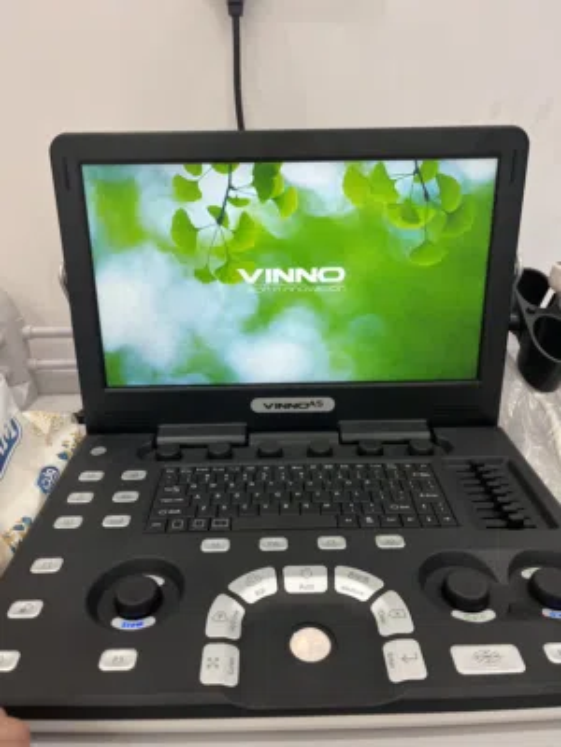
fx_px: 562
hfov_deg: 53.1
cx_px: 280
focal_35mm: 26
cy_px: 374
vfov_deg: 67.3
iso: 125
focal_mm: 5.1
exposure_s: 1/110
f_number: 1.6
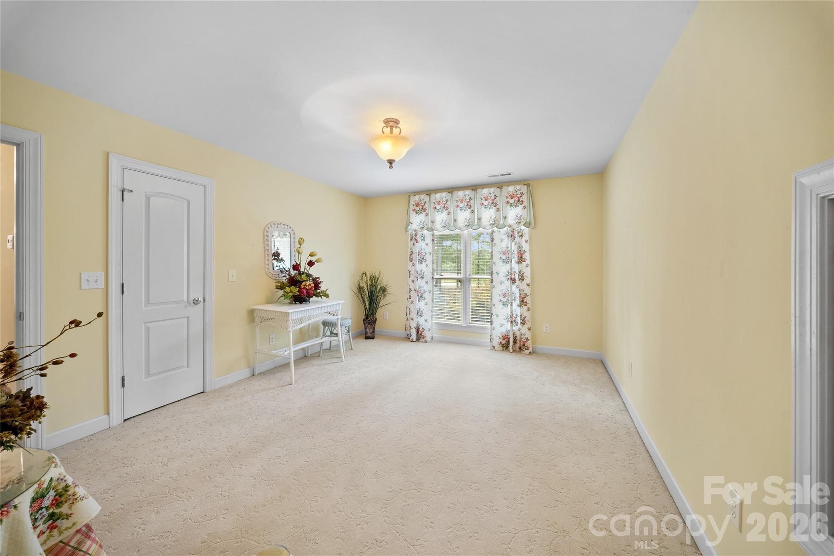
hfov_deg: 112.6
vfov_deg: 90.1
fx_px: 278
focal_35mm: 12
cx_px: 417
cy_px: 278
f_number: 9
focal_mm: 12
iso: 250
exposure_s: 1/2.5
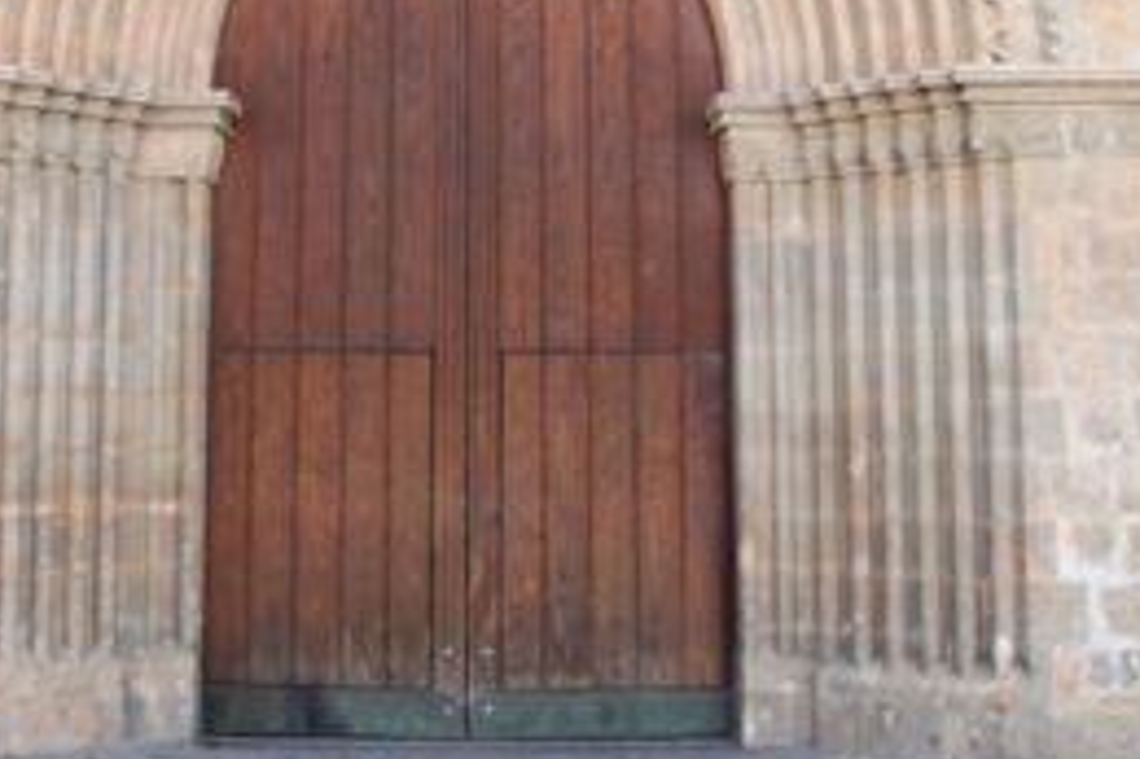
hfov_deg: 38.1
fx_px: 1646
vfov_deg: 25.4
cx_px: 458
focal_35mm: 52
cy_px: 127
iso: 1000
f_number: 3.5
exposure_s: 1/1250
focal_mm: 18
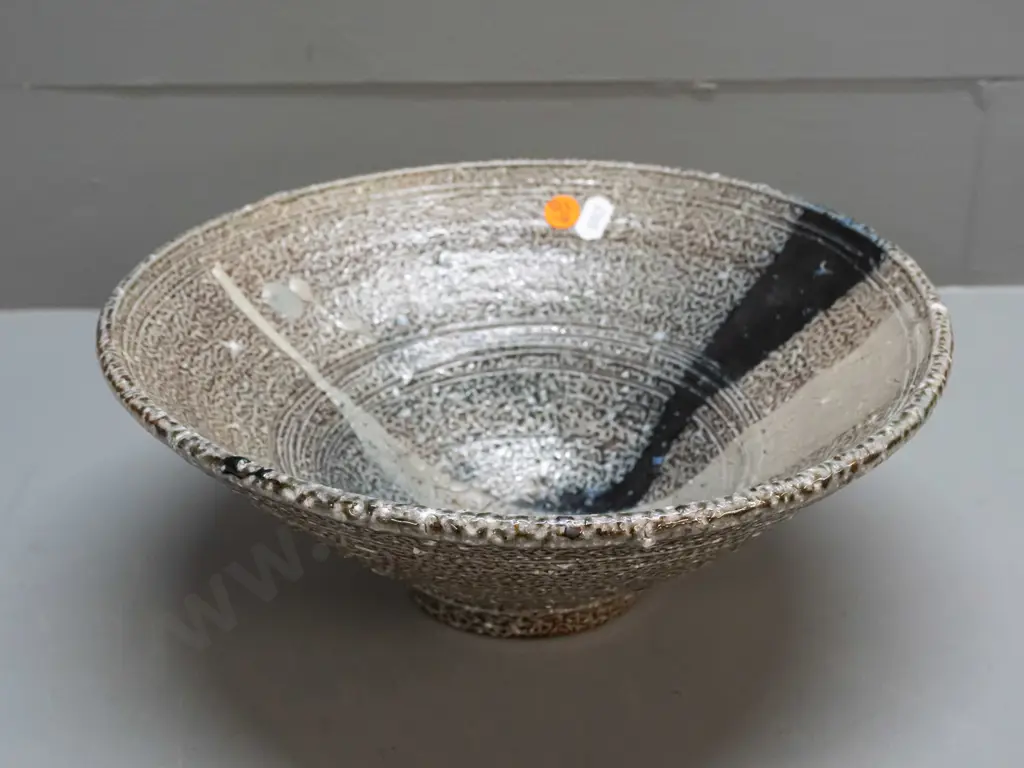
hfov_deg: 42.9
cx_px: 512
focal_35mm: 44
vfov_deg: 32.9
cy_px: 384
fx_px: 1302
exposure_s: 1/160
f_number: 5.6
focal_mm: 22
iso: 3200
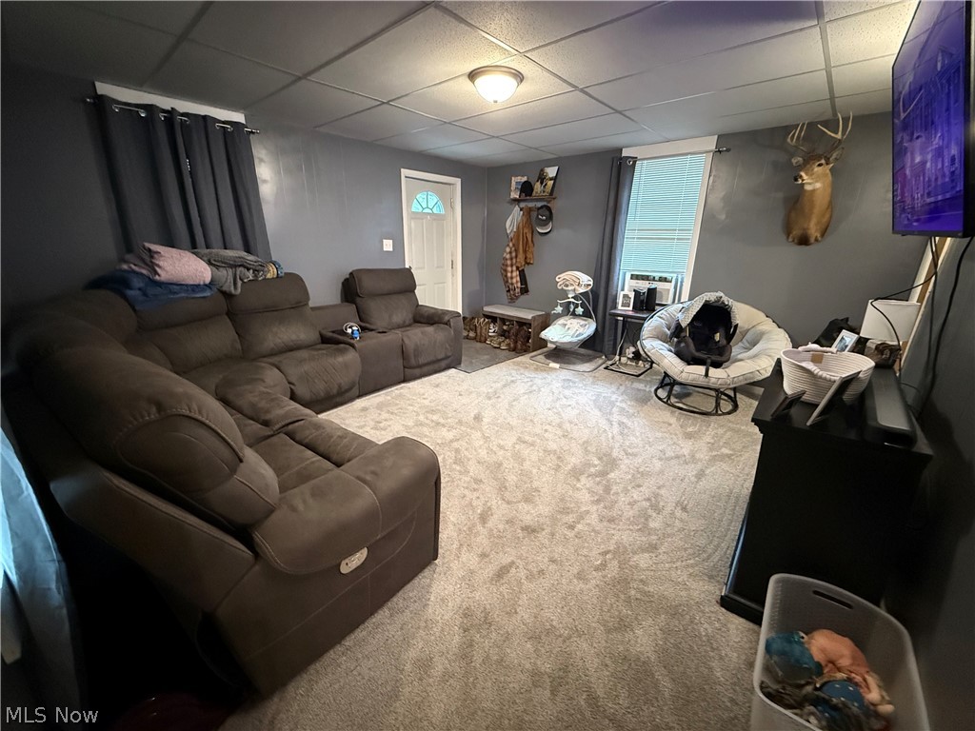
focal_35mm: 14
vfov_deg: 85.7
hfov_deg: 102.1
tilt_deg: -17.4
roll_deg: -1.6
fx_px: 394
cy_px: 366
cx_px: 488
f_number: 2.2
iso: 1250
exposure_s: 1/60
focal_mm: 2.22
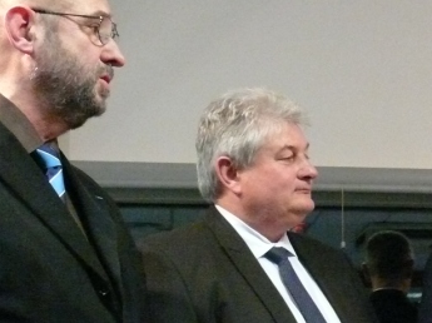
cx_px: 604
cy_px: 331
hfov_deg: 17.4
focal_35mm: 104
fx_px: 1297
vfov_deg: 14.0
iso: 800
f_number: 2.8
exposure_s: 1/40
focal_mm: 7.4
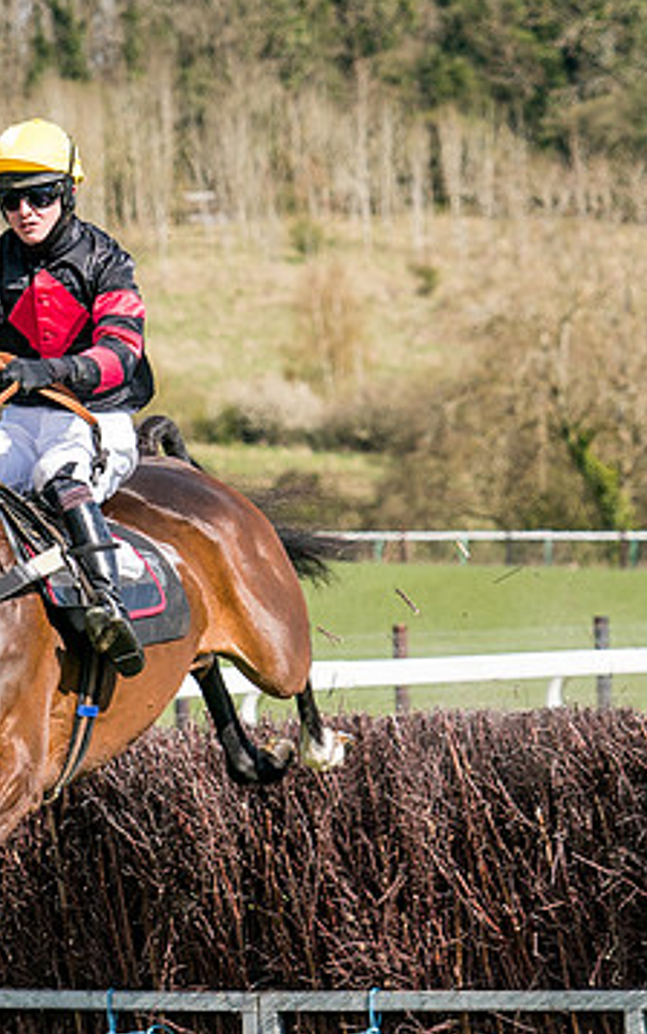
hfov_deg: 4.0
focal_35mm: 329
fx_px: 9274
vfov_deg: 6.4
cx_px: -271
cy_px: 667
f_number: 4.5
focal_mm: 98
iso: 400
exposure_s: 1/2000
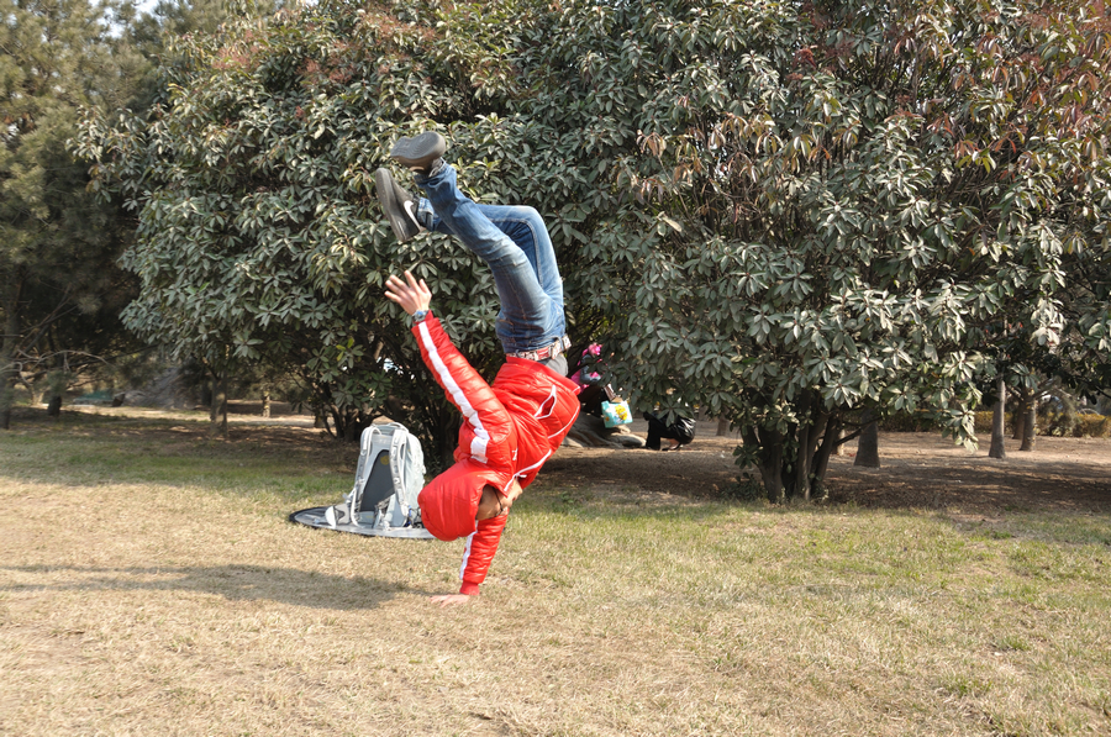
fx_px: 1109
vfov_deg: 36.8
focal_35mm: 36
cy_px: 368
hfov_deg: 53.2
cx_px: 556
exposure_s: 1/200
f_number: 7.1
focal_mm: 24
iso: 200
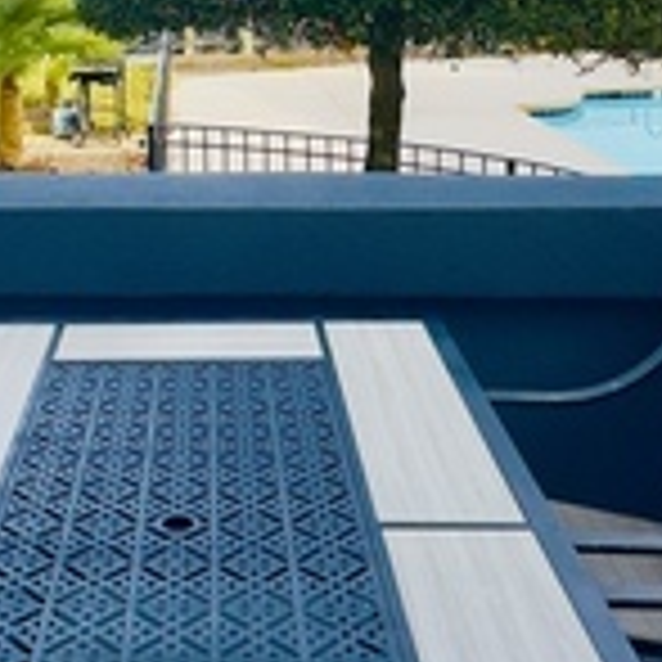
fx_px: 1212
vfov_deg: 28.3
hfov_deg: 30.1
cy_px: -32
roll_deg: +0.6
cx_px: 173
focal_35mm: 56
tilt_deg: -1.7
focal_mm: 2.22
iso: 40
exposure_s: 1/1435
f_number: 2.2
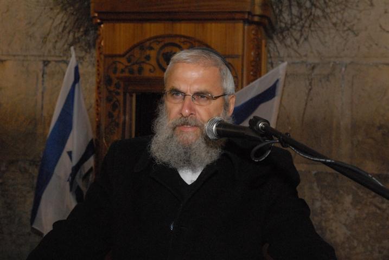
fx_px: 649
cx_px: 194
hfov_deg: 33.4
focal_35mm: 60
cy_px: 130
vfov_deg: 22.7
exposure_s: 1/60
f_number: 8
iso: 1600
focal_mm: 40
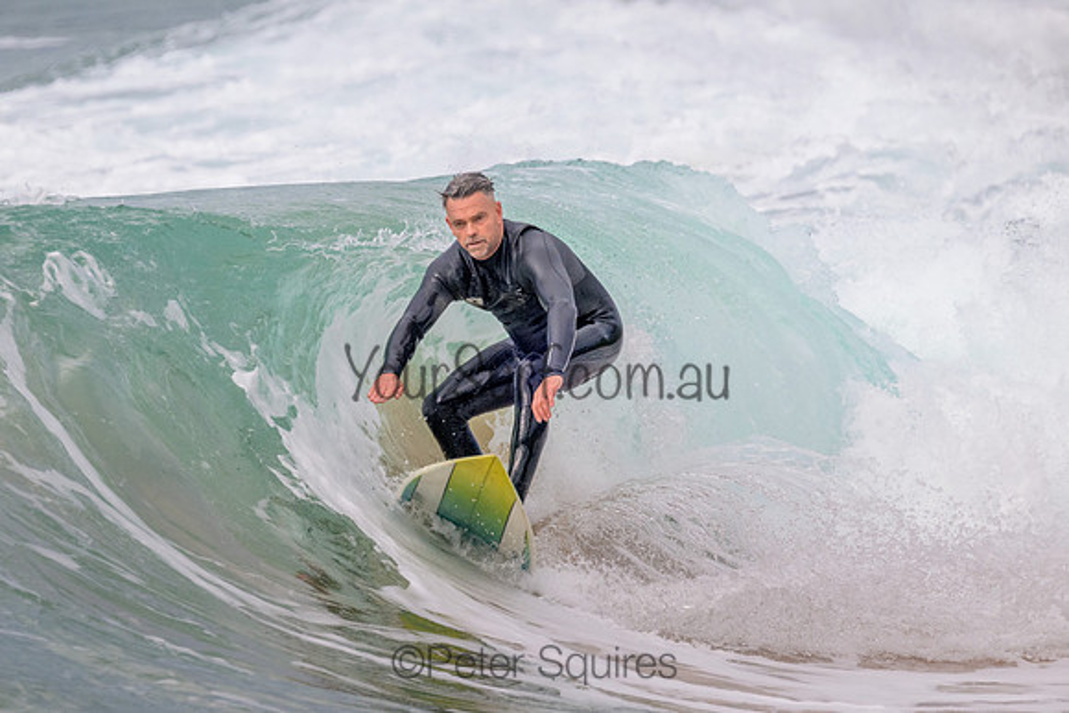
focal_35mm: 860
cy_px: 356
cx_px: 534
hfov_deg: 2.4
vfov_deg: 1.6
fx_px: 25540
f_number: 11
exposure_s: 1/2000
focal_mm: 660
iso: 1600
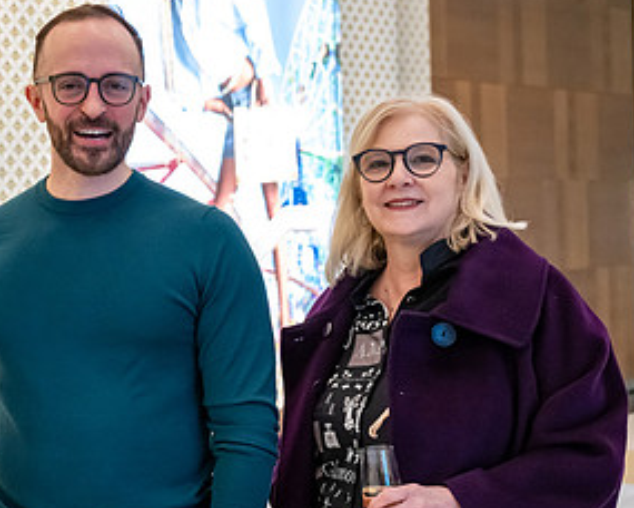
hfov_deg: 22.9
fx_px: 1501
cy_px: 267
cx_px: -3
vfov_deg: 19.2
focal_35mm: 80
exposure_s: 1/320
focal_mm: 36
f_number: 4
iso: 3200
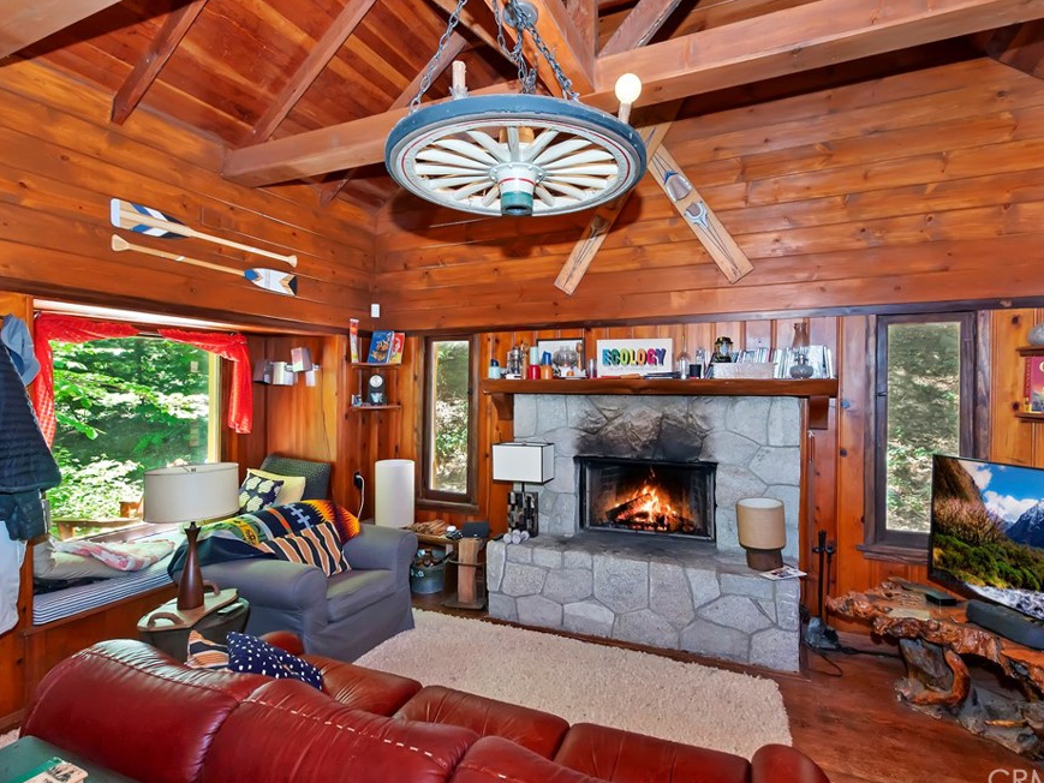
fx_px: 513
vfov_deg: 74.7
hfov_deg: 91.0
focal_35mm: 17
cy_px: 387
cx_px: 542
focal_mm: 10
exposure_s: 1/30
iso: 400
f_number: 8
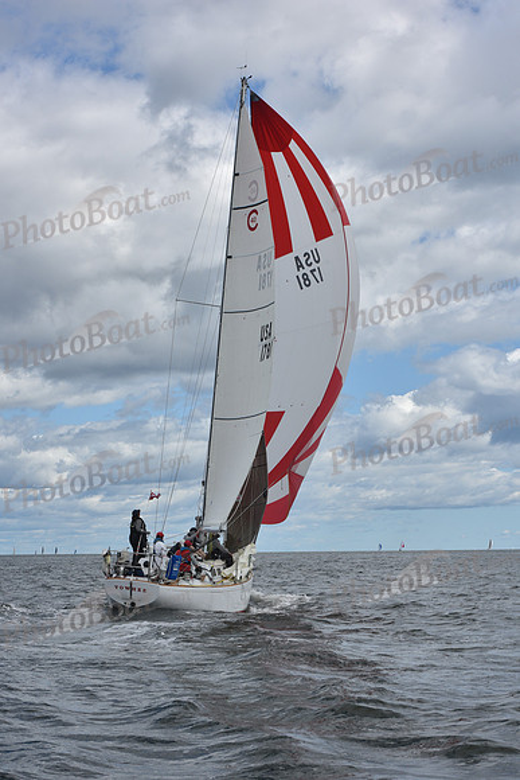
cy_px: 390
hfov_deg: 19.5
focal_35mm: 70
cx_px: 260
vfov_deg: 28.8
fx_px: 1516
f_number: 11
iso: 250
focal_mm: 70
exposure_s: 1/800
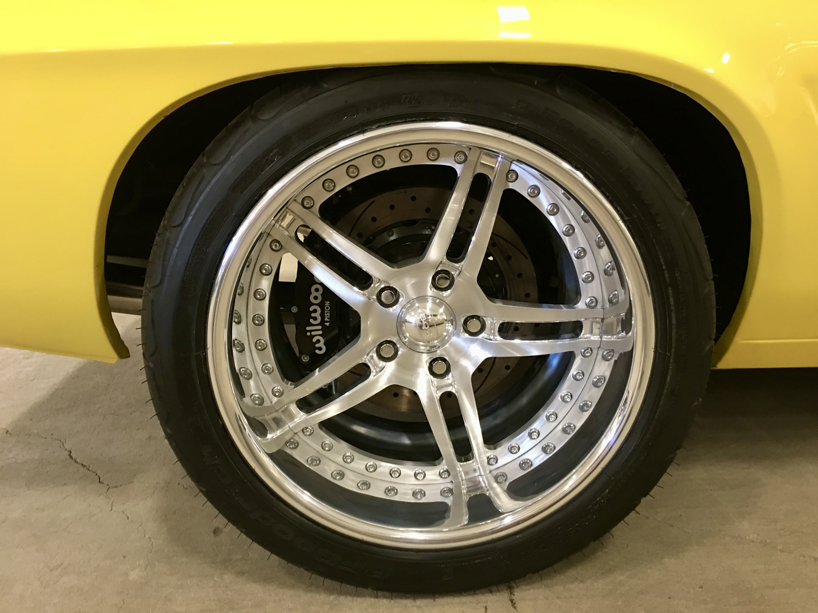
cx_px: 409
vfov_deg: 48.2
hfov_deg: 61.7
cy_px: 306
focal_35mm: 29
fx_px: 685
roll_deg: +0.4
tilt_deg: -13.8
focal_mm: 4.15
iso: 100
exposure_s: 1/10
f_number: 2.2
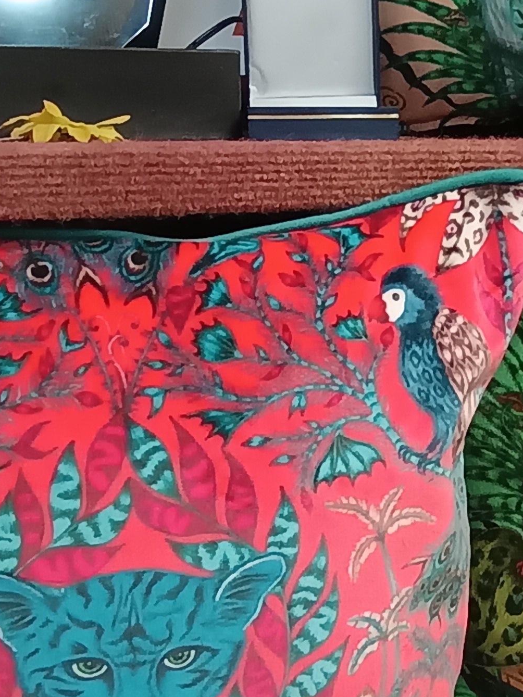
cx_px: 447
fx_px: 786
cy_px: 290
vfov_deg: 47.7
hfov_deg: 35.2
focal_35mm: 39
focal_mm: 1.65
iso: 480
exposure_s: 1/50
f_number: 2.2
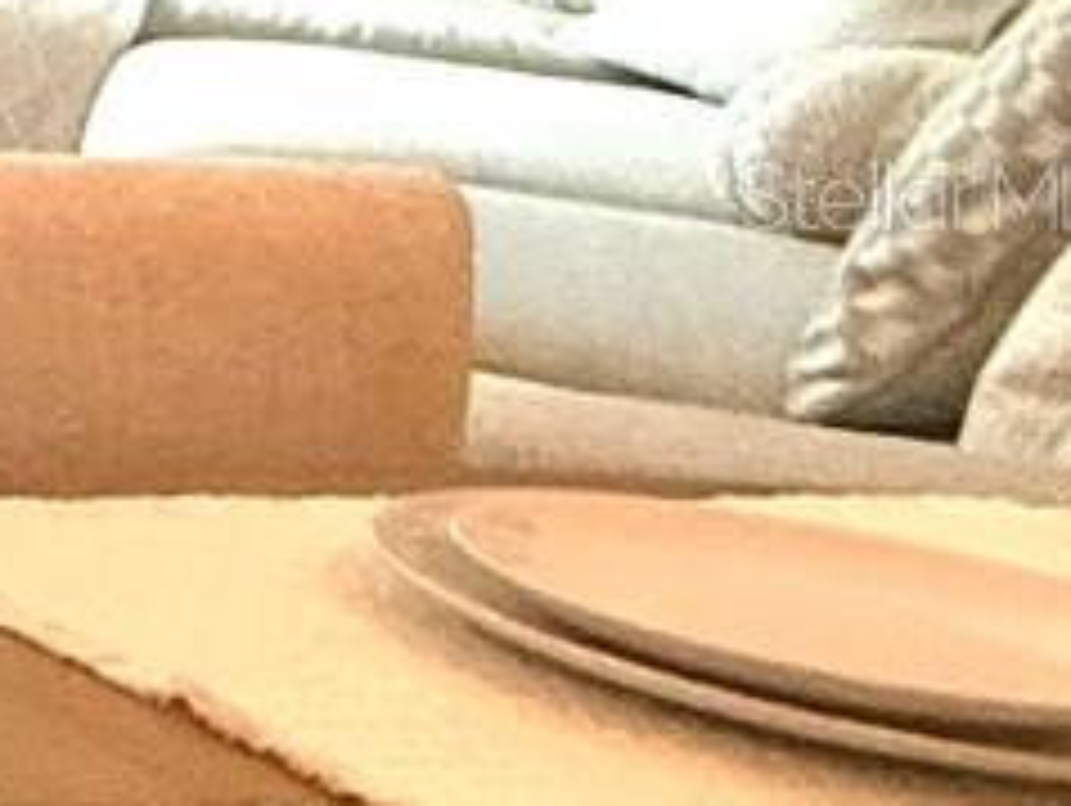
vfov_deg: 15.7
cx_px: -2434
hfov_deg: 10.4
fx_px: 2911
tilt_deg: -16.6
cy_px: 194
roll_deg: +0.1
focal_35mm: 94
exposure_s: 1/120
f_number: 2.2
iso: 250
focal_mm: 2.22
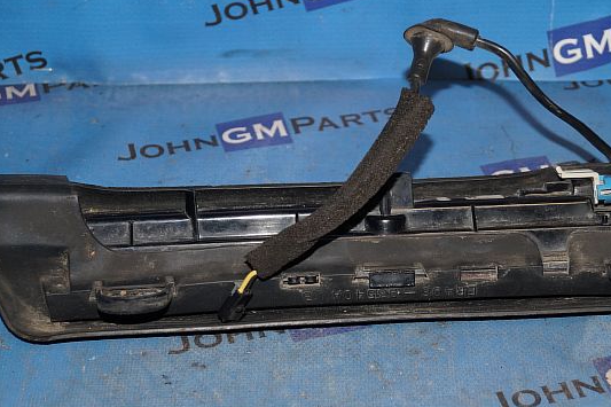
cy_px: 263
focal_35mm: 79
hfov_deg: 25.7
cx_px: 360
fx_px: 1336
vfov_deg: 17.3
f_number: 5
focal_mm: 35
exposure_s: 1/60
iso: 500
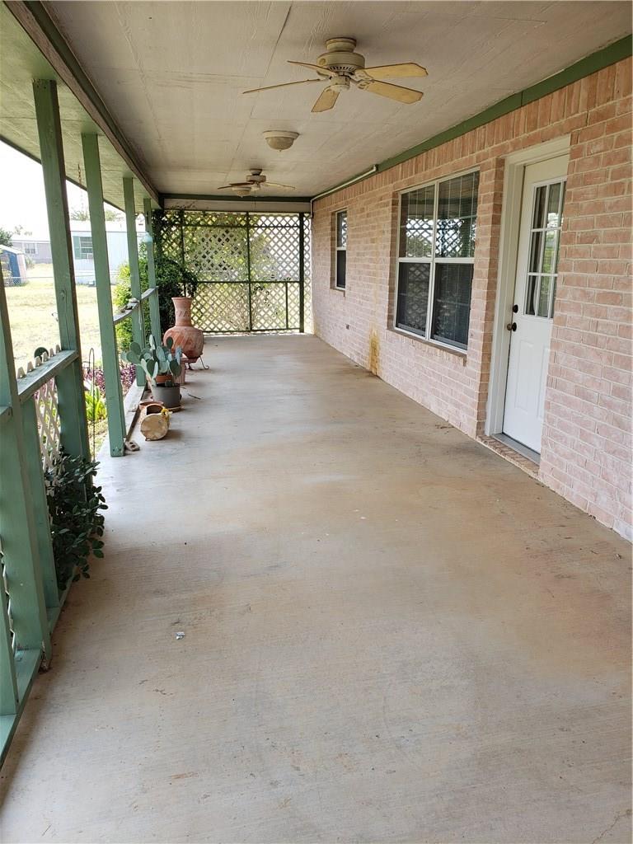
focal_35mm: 26
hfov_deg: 53.1
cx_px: 316
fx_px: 634
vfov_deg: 67.3
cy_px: 422
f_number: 2.4
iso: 50
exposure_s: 1/237
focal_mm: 4.3
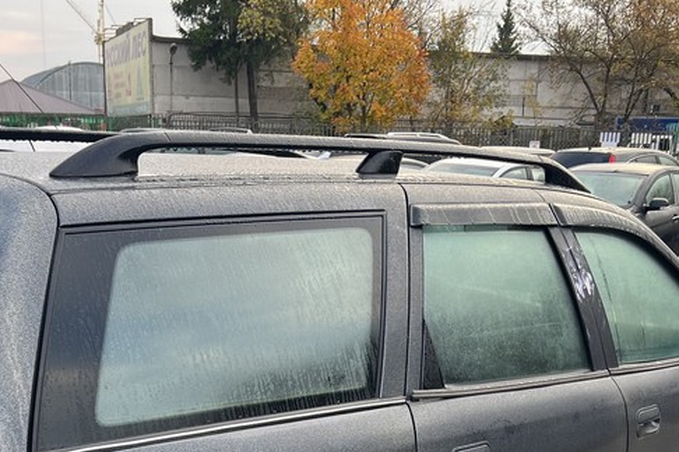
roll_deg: -0.3
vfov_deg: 22.5
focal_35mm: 57
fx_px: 1075
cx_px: 288
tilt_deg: -16.2
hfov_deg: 35.0
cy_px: 491
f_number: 1.5
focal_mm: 5.7
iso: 40
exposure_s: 1/169
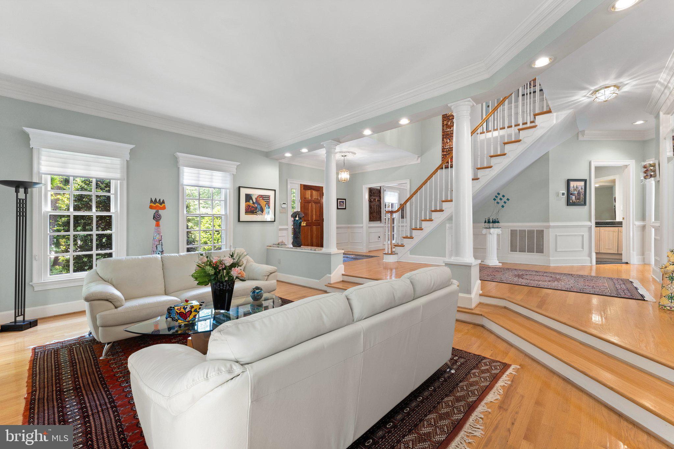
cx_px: 337
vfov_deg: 81.2
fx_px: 262
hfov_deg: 104.3
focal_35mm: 14
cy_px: 224
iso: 500
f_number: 8
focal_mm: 14
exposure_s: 1/2.5
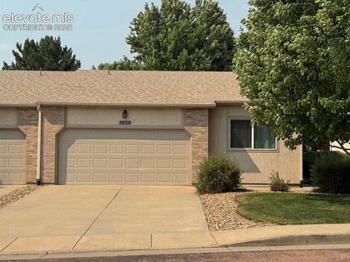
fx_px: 535
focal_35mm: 53
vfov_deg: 27.5
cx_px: 192
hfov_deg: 36.2
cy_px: 142
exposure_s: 1/5848
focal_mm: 6.76
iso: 64
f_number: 1.78
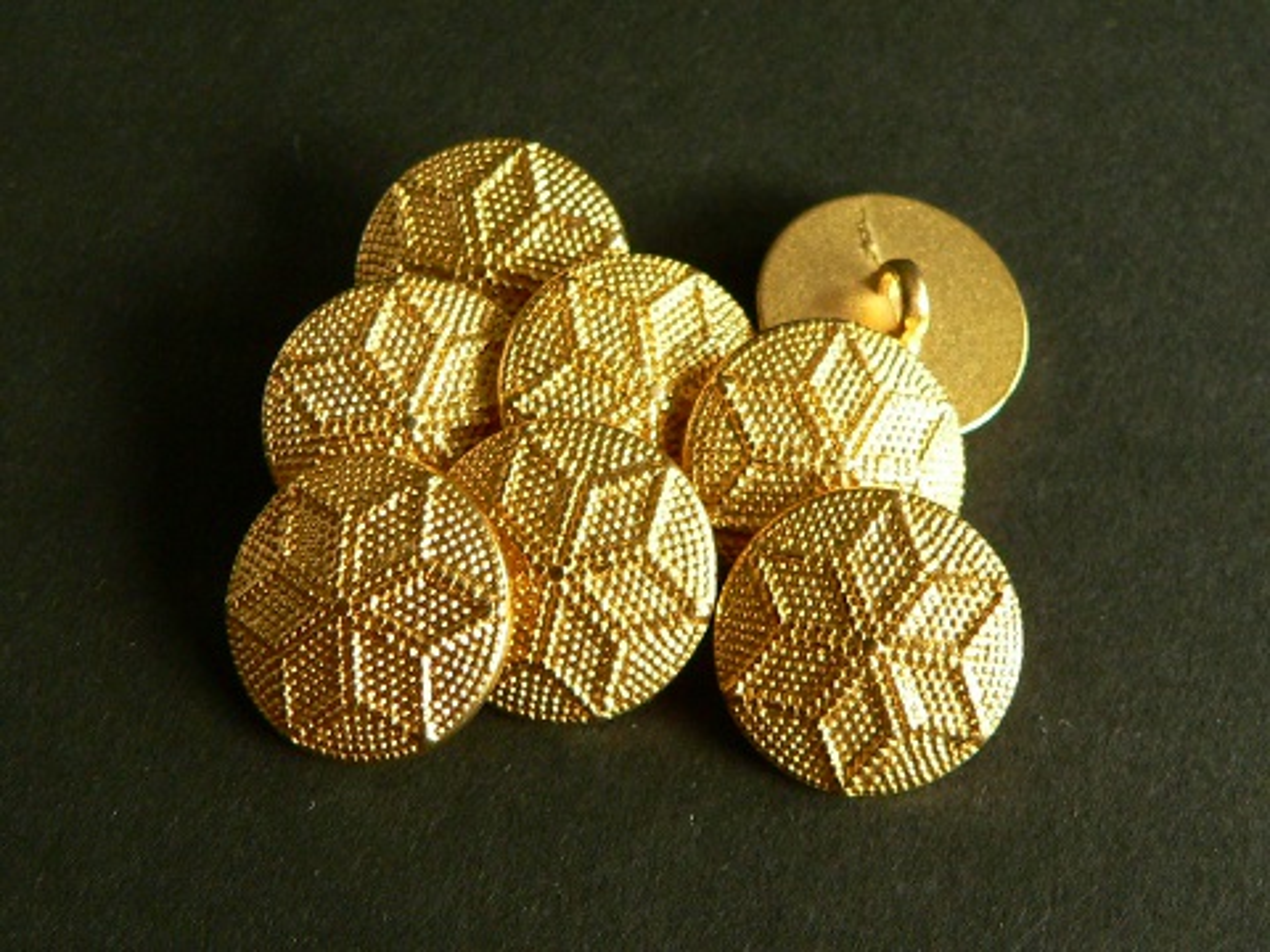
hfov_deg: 51.4
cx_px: 635
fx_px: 1321
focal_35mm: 36
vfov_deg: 39.7
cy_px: 476
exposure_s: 1/20
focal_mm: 6
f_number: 2.8
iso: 200
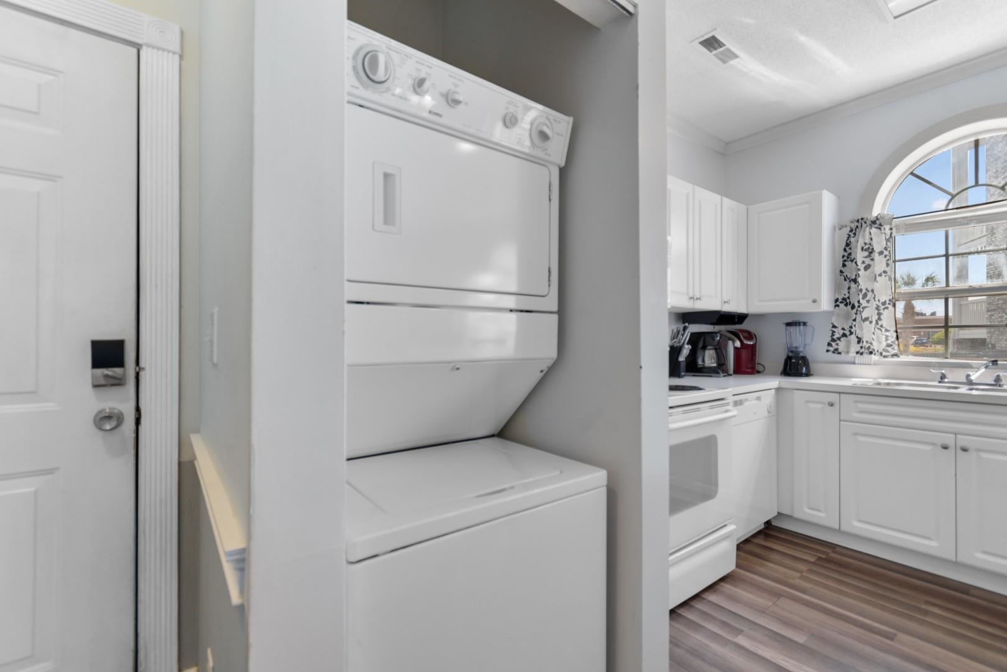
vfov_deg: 77.3
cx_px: 504
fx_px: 420
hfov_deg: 100.4
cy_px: 336
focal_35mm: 15
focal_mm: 10
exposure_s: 1/40
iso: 100
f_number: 4.5
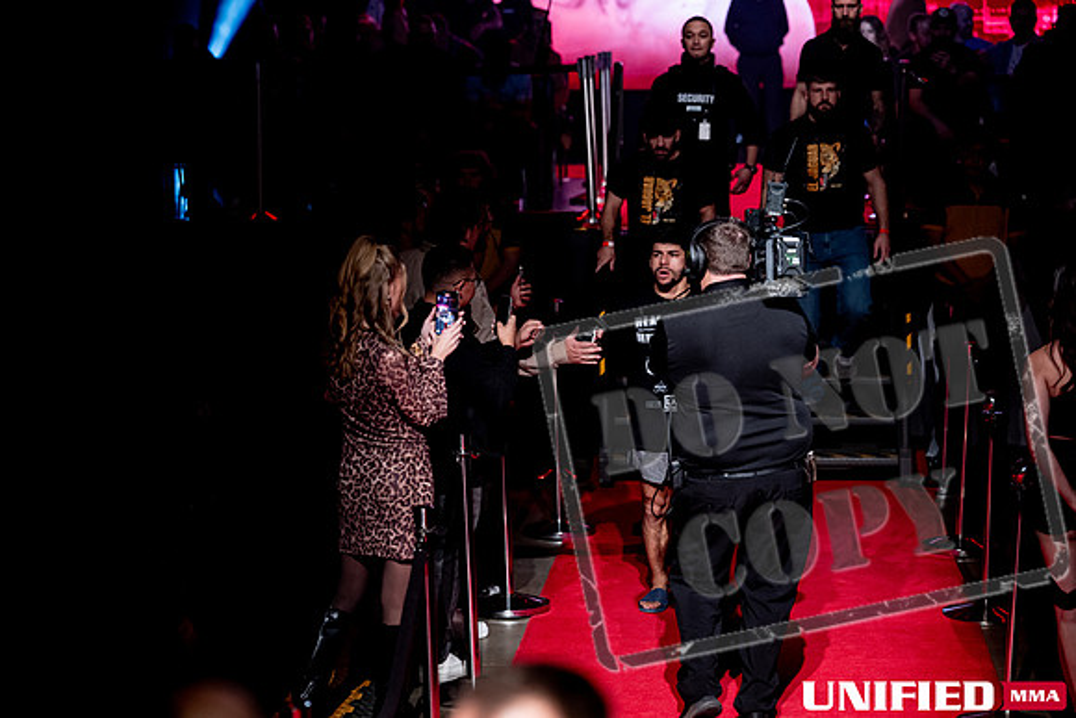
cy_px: 359
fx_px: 2691
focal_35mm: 90
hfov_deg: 22.6
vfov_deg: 15.2
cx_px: 538
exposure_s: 1/640
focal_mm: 90
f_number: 2.8
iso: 2500
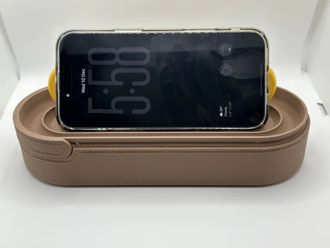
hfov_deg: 39.7
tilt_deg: -33.6
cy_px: 124
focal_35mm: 48
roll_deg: +2.9
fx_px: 458
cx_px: 165
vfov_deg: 30.3
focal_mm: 6.86
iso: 64
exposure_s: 1/258
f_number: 1.78
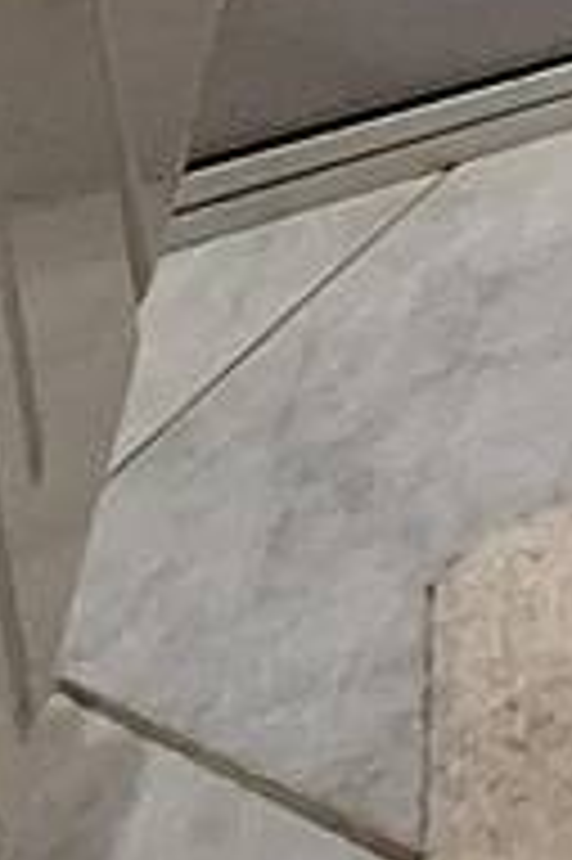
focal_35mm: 102
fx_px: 2435
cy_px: -1450
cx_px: 1851
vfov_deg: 12.7
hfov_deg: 9.5
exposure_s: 1/24
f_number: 2.2
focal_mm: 1.74
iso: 320
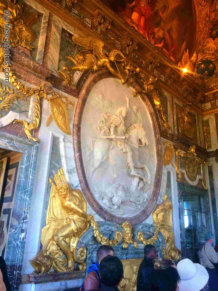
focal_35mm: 29
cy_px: 146
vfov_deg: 61.7
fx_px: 244
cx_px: 109
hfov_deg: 48.2
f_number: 2.2
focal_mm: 4.15
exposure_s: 1/33
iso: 64
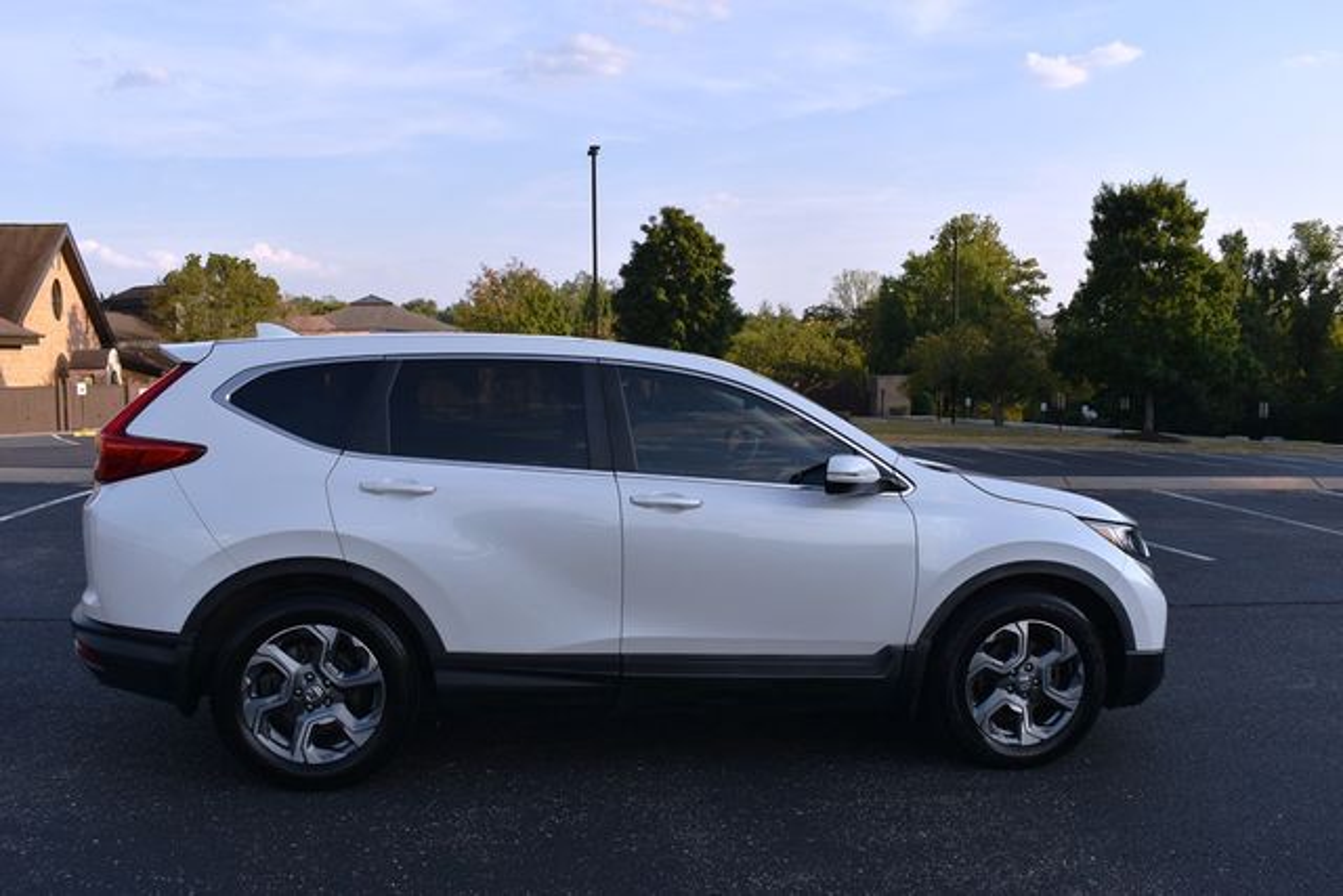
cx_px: 672
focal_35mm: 30
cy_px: 448
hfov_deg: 61.9
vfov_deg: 43.6
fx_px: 1119
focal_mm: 20
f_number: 8
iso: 160
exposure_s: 1/250
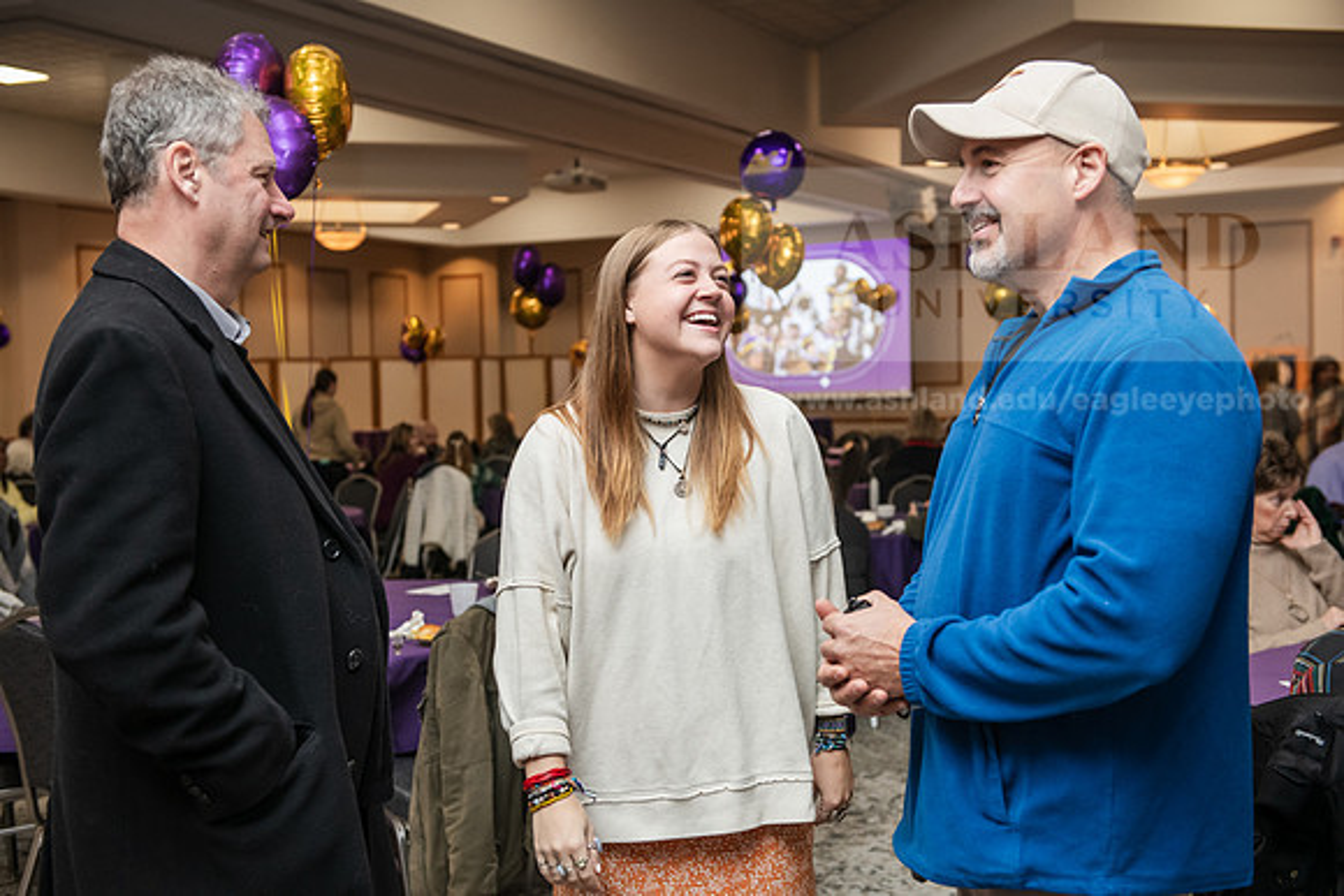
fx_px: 1792
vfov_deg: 28.1
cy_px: 448
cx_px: 672
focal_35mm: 48
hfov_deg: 41.1
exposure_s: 1/200
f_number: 3.5
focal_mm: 48
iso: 1600
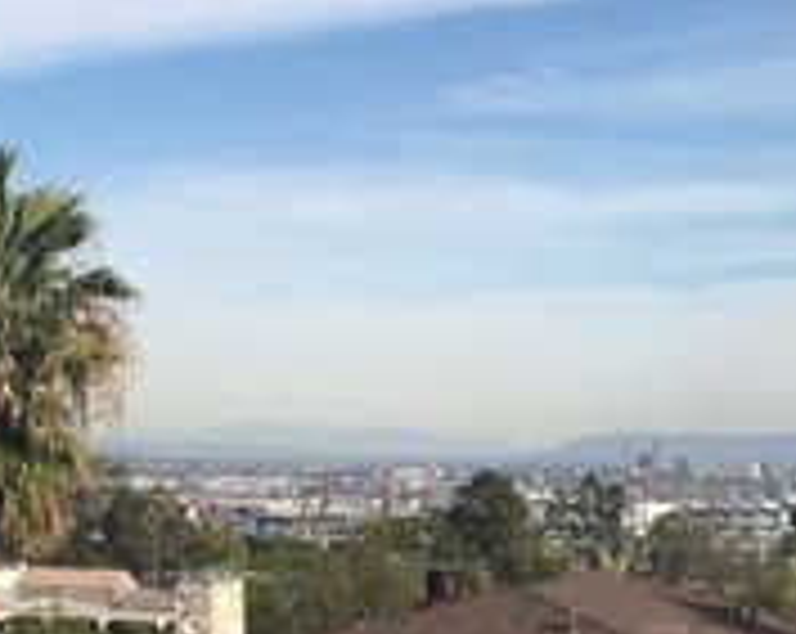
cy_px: 499
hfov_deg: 17.3
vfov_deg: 15.4
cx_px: -427
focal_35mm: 99
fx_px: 2328
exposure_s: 1/2994
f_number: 1.8
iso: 20
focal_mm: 3.99
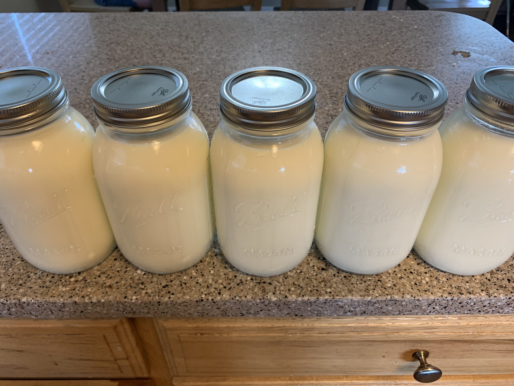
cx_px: 257
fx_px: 386
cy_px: 193
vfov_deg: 53.1
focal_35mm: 26
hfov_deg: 67.3
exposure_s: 1/60
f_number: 1.8
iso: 125
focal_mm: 4.25
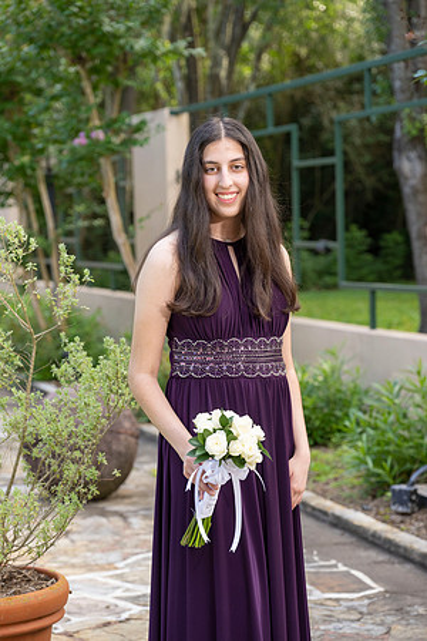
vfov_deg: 22.1
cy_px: 320
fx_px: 1637
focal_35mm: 92
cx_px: 214
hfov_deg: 14.9
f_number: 5
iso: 500
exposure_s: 1/200
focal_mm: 92
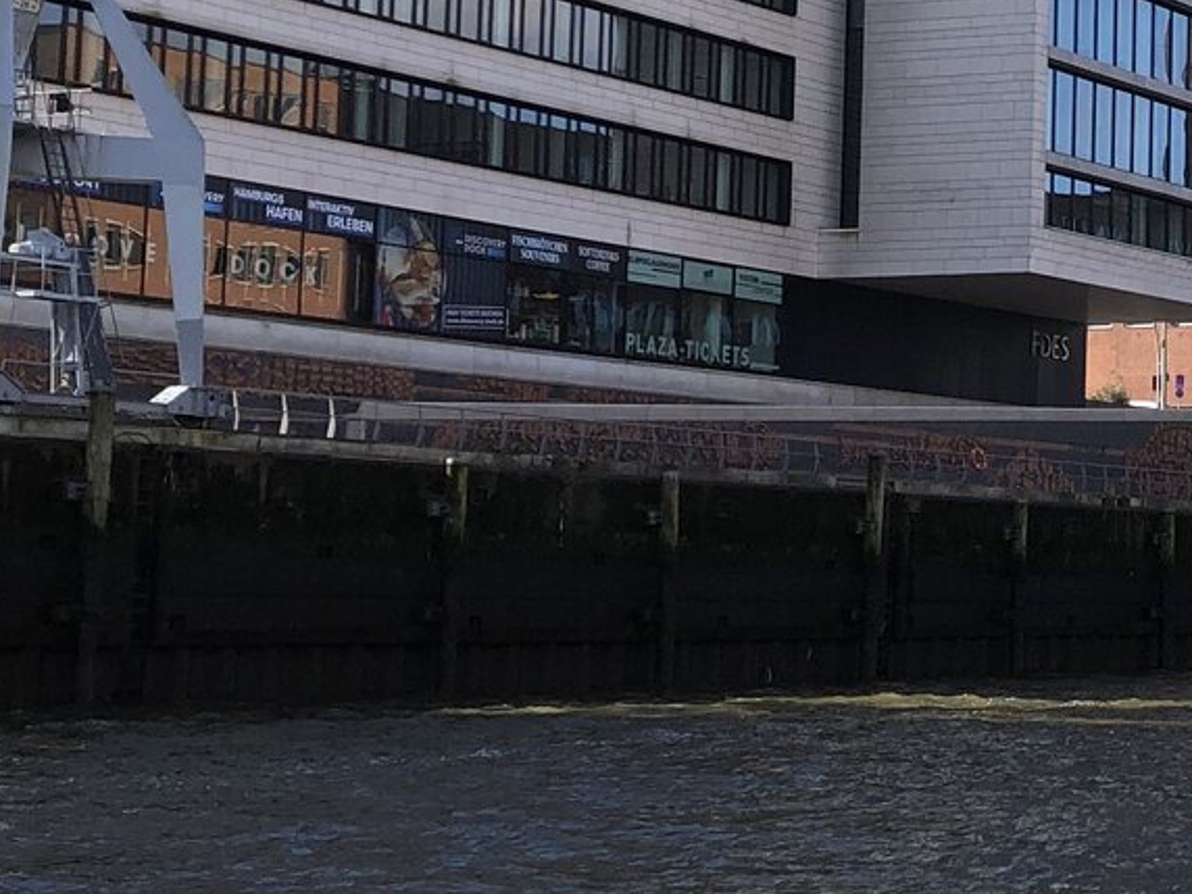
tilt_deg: +4.8
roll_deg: -1.0
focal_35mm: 94
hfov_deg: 19.5
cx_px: 1490
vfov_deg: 15.7
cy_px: 302
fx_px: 3237
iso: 20
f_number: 1.8
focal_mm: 3.99
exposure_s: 1/1000
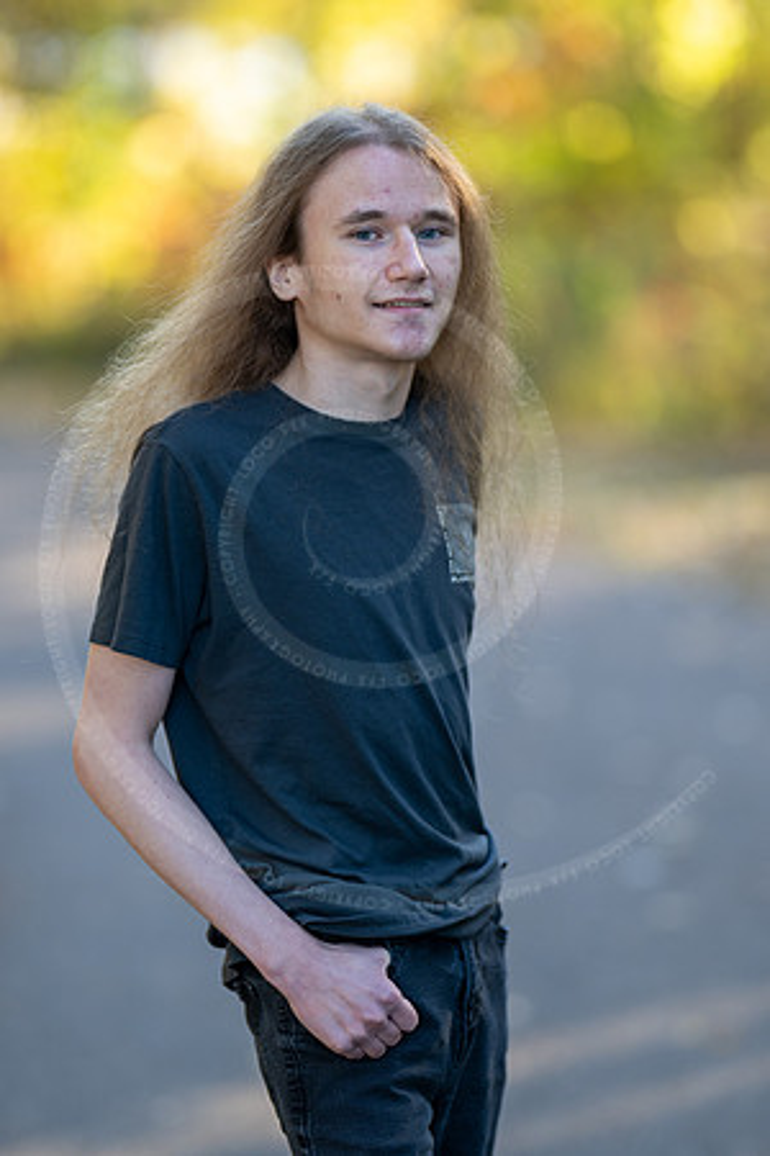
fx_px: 4074
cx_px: 385
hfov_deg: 10.8
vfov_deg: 16.1
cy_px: 578
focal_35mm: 127
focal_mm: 85
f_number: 1.2
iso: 200
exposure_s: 1/640
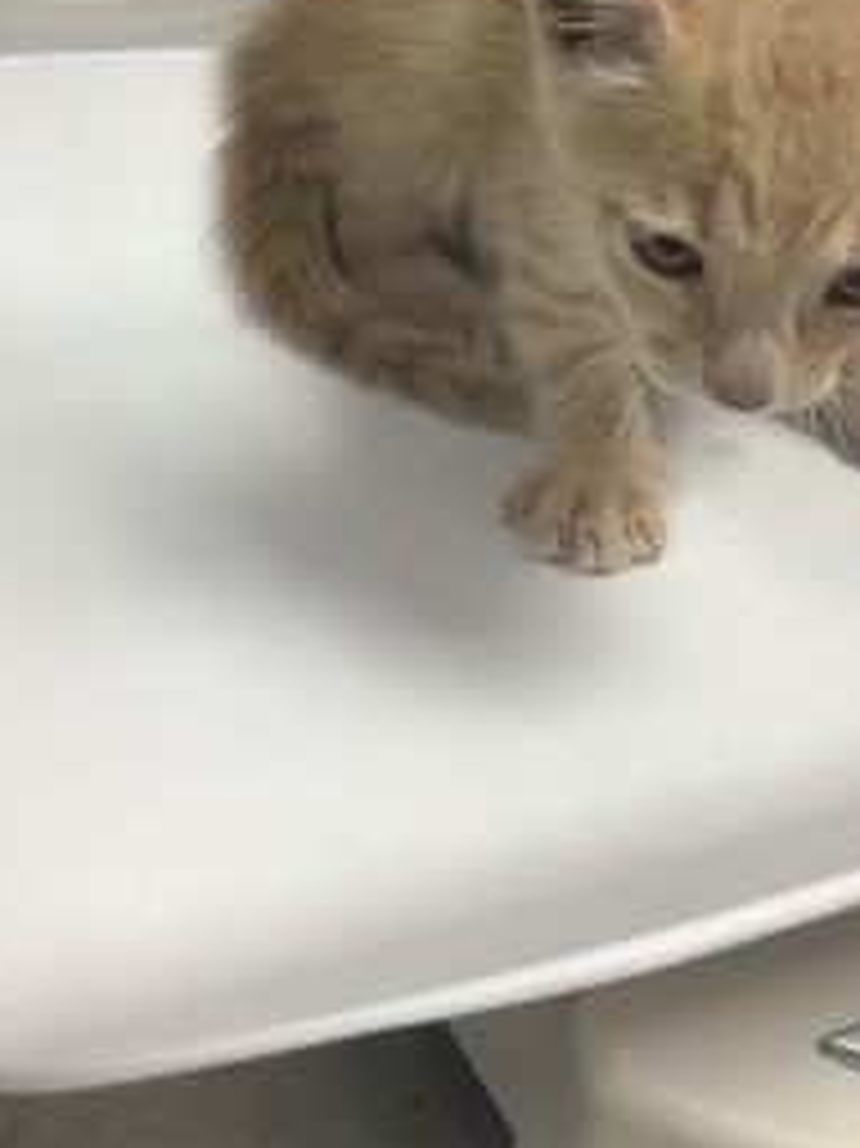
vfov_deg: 36.7
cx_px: 475
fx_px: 1691
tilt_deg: -25.6
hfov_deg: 28.5
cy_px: 302
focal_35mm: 51
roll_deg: -8.1
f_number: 2.4
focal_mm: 3.3
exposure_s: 1/60
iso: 50
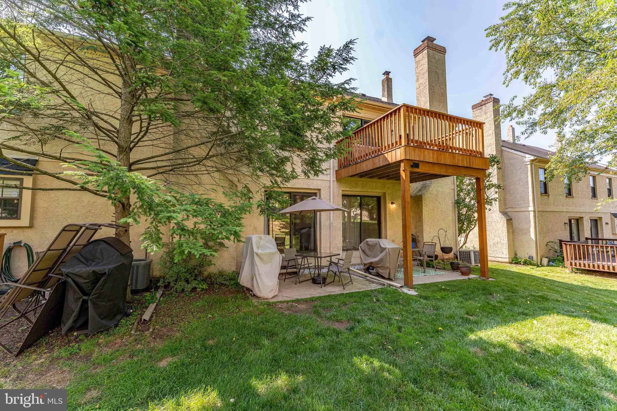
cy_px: 206
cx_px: 308
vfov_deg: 81.2
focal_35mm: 14
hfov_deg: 104.3
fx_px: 240
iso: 320
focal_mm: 14
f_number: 5.6
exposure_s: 1/400
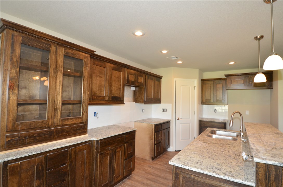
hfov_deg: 90.1
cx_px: 142
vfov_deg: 67.1
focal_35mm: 18
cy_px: 94
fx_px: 141
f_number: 4
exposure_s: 1/60
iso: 560
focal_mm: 12
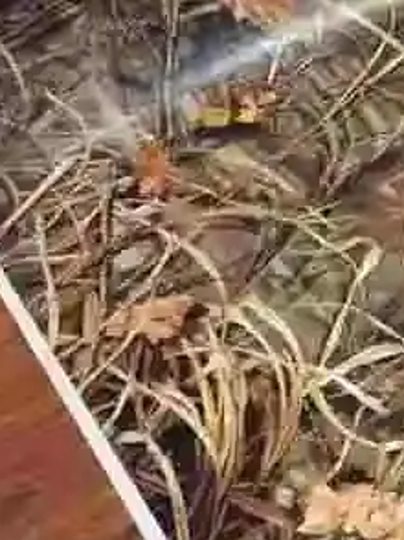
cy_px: 132
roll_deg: +4.9
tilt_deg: -43.1
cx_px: 511
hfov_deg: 17.6
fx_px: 1231
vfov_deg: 24.5
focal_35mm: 79
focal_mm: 4.15
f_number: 2.2
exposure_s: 1/17
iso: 400
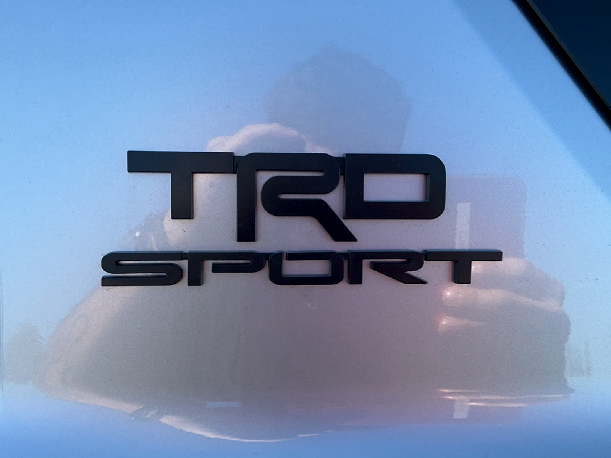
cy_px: 229
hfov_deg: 60.0
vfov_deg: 46.8
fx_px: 530
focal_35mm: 30
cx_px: 306
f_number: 1.8
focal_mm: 3
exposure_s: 1/574
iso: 25
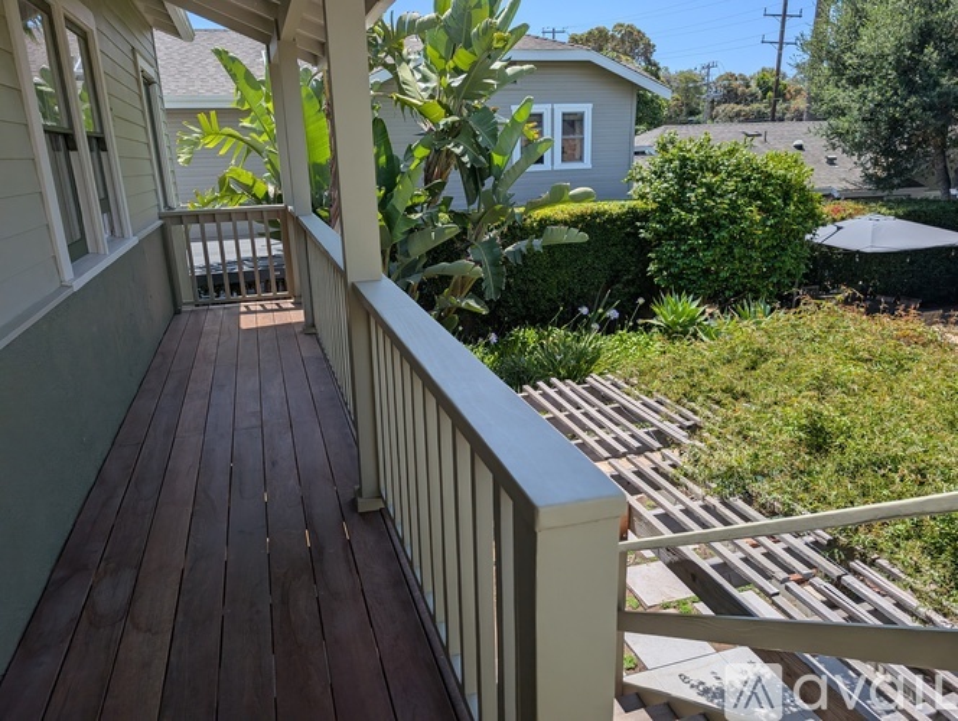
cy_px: 360
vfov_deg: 56.9
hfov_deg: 71.5
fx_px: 665
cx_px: 479
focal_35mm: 24
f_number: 1.68
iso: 19
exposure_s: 1/849
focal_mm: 6.9
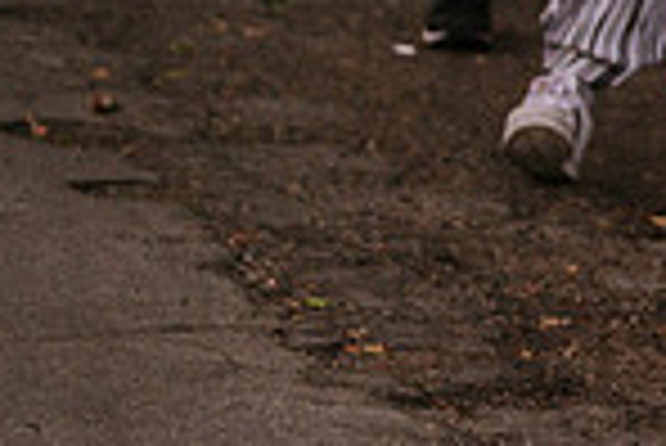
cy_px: -382
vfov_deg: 4.2
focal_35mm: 321
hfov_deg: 6.2
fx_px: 5944
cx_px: 1431
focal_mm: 70
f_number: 2.8
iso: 1000
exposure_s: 1/500
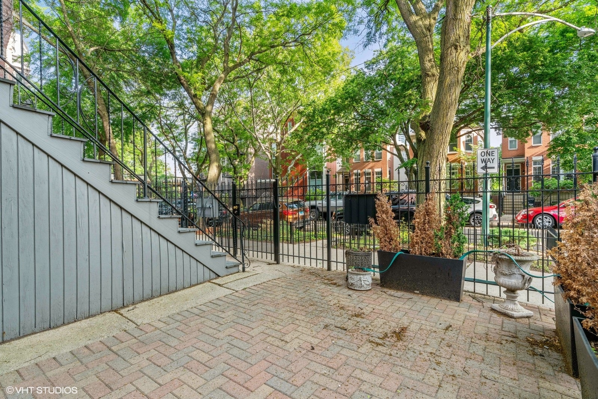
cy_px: 200
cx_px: 299
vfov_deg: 70.5
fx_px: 282
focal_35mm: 17
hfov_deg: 93.3
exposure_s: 1/30
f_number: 8
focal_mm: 17
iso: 320
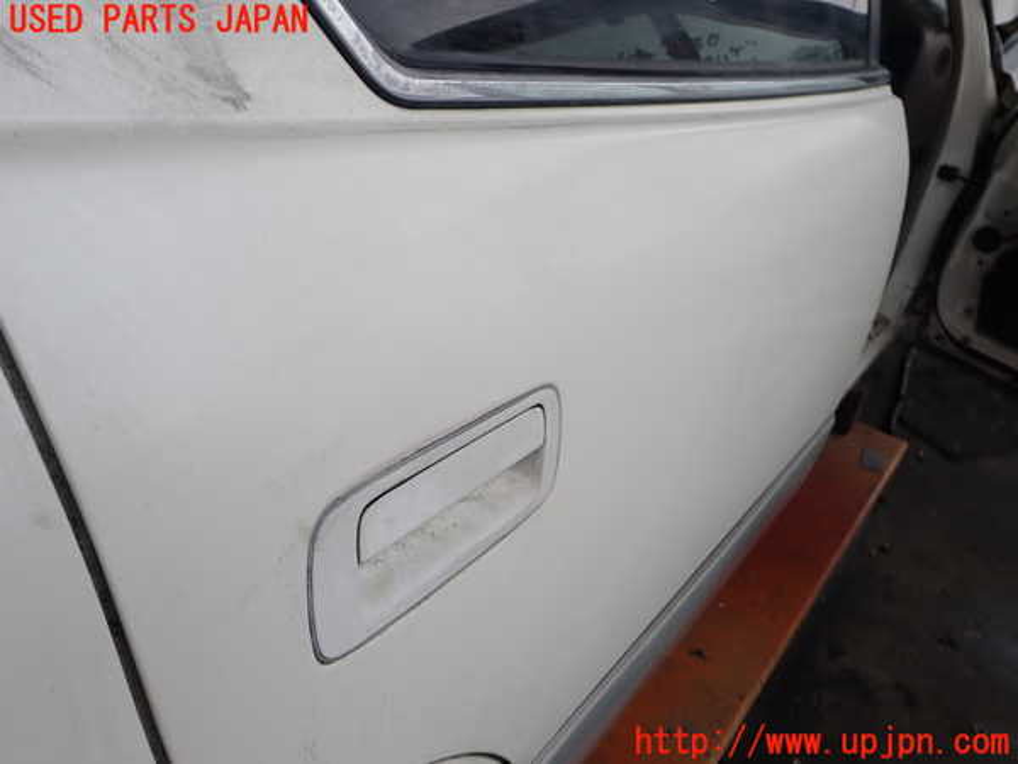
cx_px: 509
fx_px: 882
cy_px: 382
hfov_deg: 60.0
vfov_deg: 46.8
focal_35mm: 30
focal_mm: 5.4
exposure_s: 1/800
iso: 100
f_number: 3.2
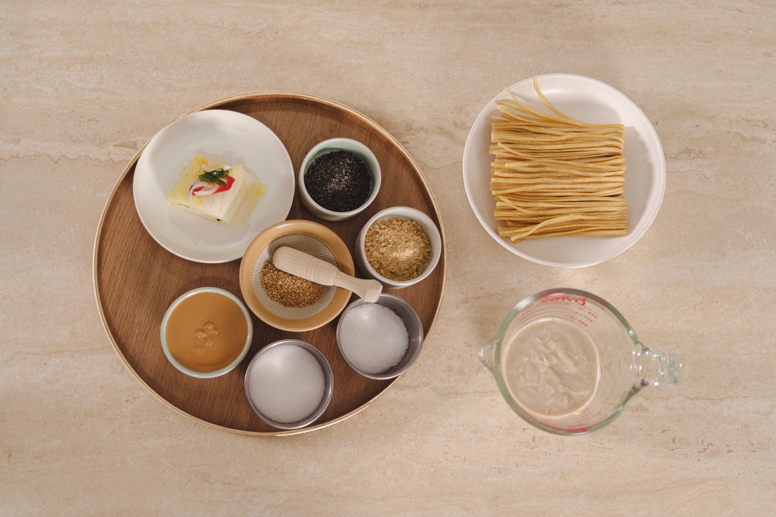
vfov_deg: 33.4
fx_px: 862
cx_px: 388
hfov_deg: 48.5
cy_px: 258
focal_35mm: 40
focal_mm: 40
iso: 400
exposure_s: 1/200
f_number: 4
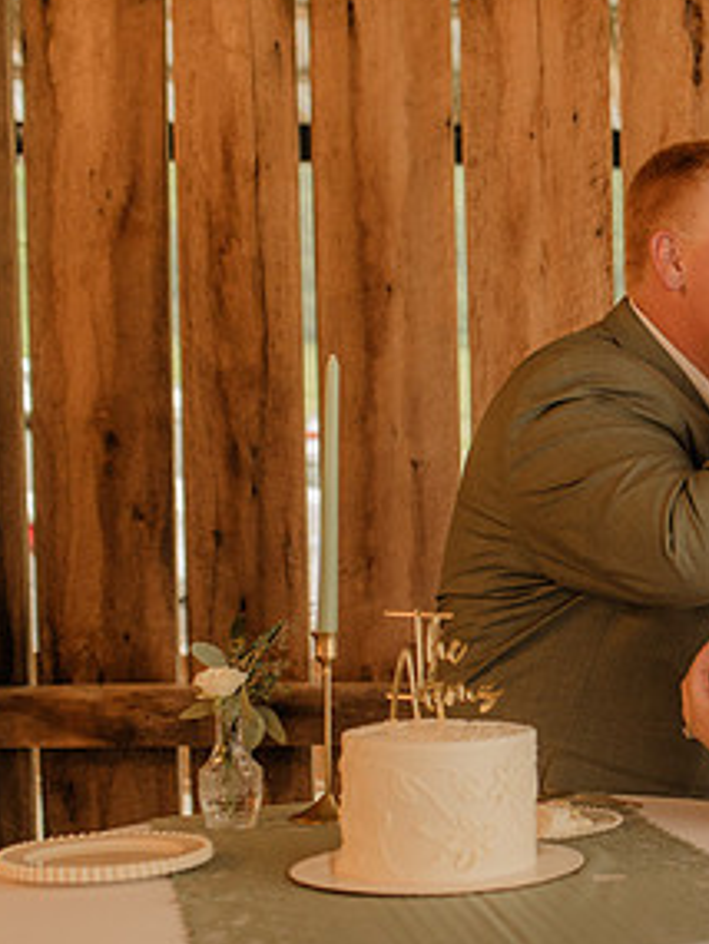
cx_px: 961
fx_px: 2156
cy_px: 558
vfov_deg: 24.7
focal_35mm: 79
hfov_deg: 17.4
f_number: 2.5
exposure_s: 1/200
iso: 640
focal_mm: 35
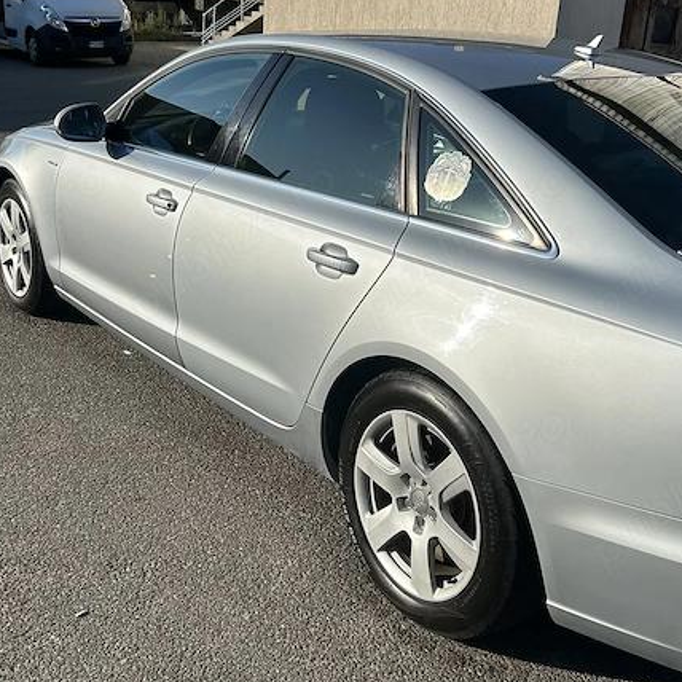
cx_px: 330
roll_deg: -2.8
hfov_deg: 39.2
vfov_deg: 39.1
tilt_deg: -17.6
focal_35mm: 43
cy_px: 292
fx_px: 958
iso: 50
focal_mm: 5.7
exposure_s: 1/5587
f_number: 1.5
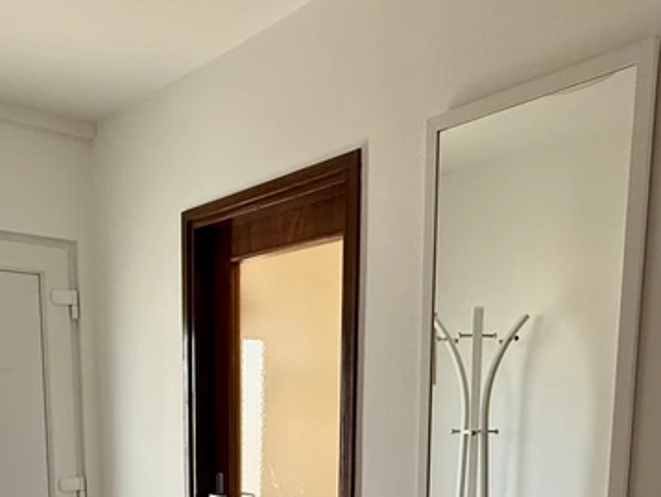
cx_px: 343
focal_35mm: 40
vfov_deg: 32.6
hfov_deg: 46.8
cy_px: 514
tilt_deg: -8.6
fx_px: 764
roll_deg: -1.0
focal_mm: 2.22
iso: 250
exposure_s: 1/100
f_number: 2.2
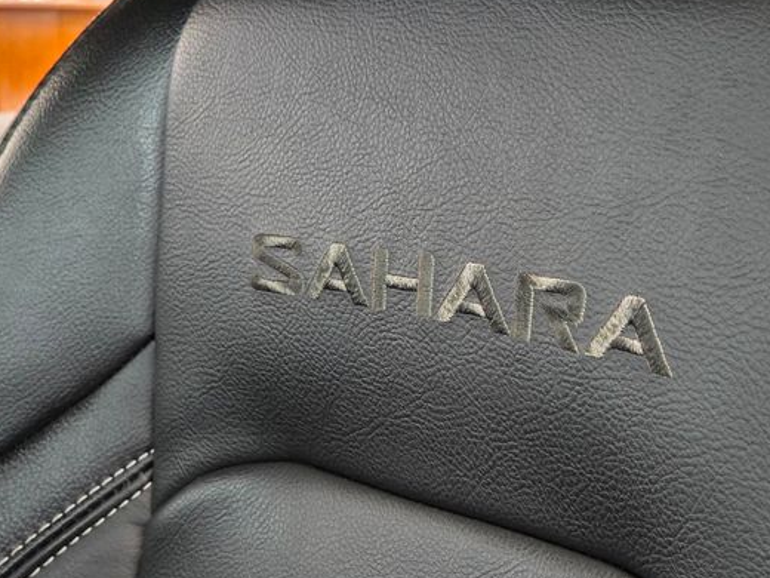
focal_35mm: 85
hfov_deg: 23.0
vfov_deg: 17.4
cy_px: 313
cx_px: 465
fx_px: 1891
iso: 1250
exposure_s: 1/30
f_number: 2.4
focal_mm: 7
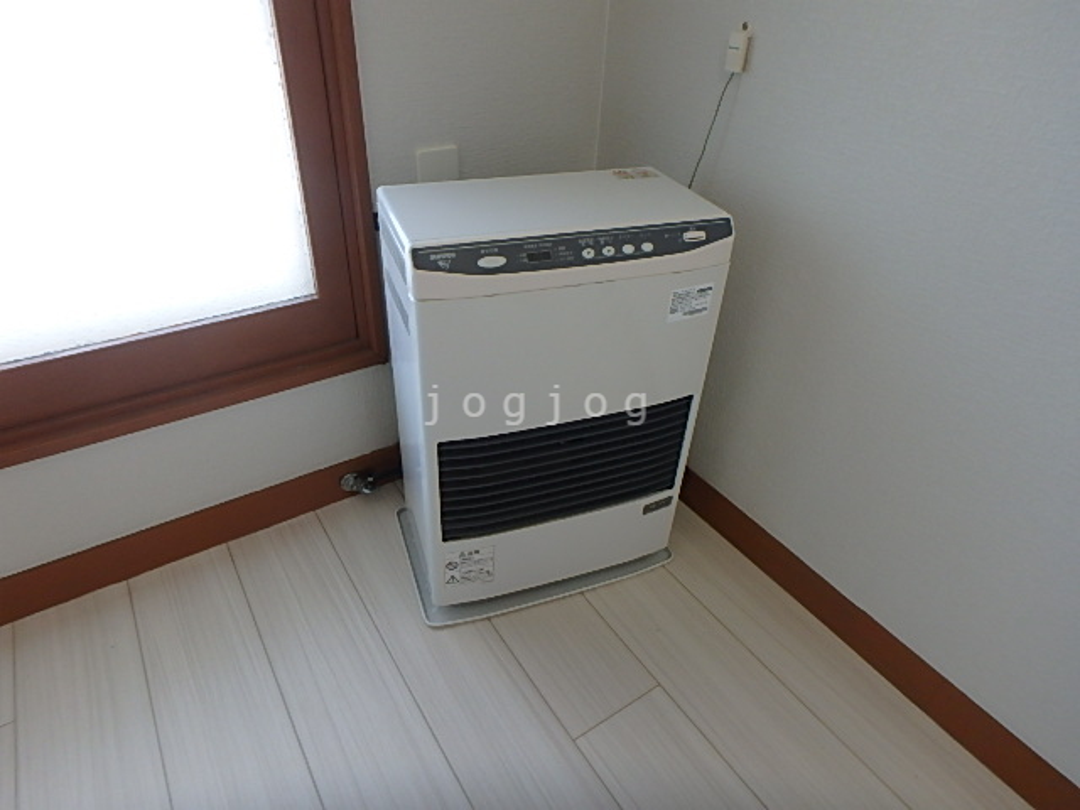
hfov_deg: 79.0
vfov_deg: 63.4
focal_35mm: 21
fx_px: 655
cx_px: 540
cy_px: 405
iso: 160
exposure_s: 1/60
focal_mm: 3.7
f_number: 3.5
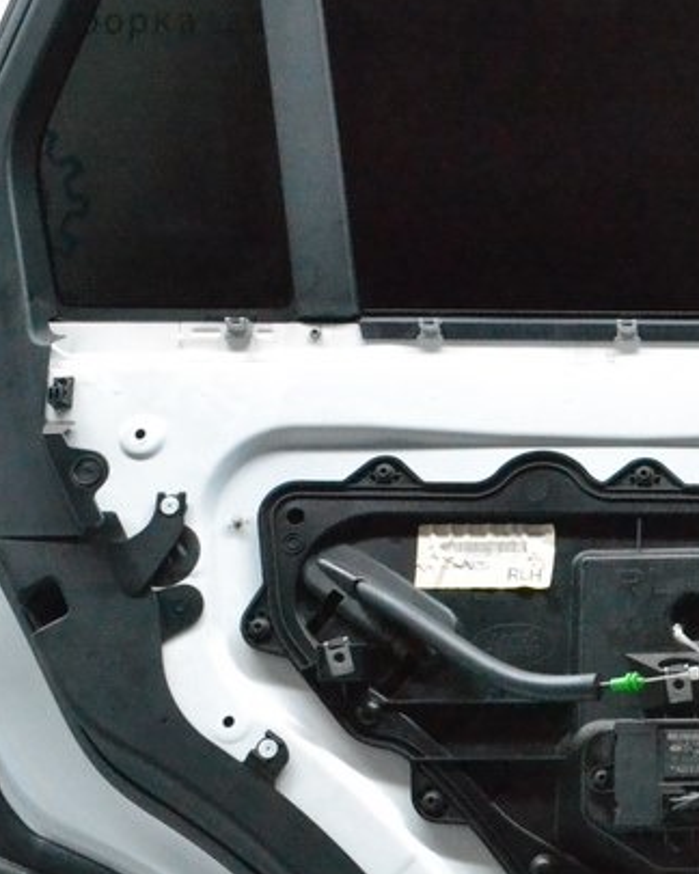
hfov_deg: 22.4
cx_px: 787
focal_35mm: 64
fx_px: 1655
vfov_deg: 29.5
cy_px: 374
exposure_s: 1/125
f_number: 10
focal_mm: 18
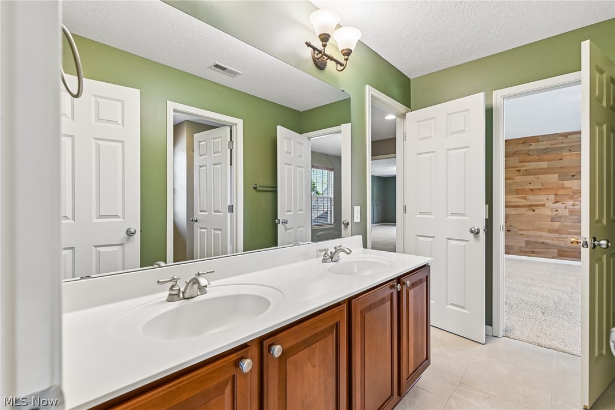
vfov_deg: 73.7
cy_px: 205
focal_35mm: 16
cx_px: 308
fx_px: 273
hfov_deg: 96.8
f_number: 6.3
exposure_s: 1/125
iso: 1000
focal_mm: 16
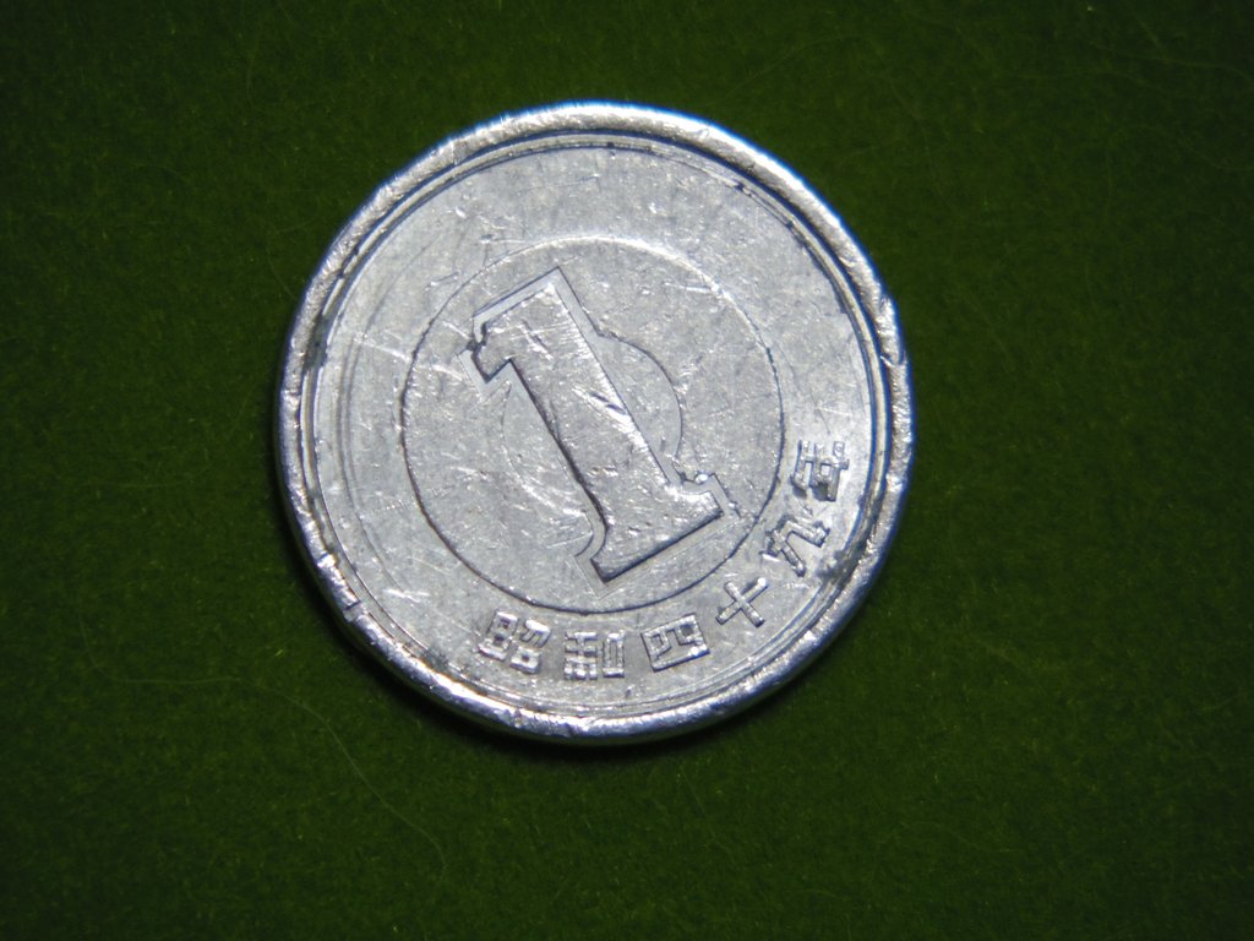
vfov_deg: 5.9
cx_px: 627
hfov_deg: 7.9
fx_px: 9093
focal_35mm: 251
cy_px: 470
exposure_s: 1/100
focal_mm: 45
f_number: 2.8
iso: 400
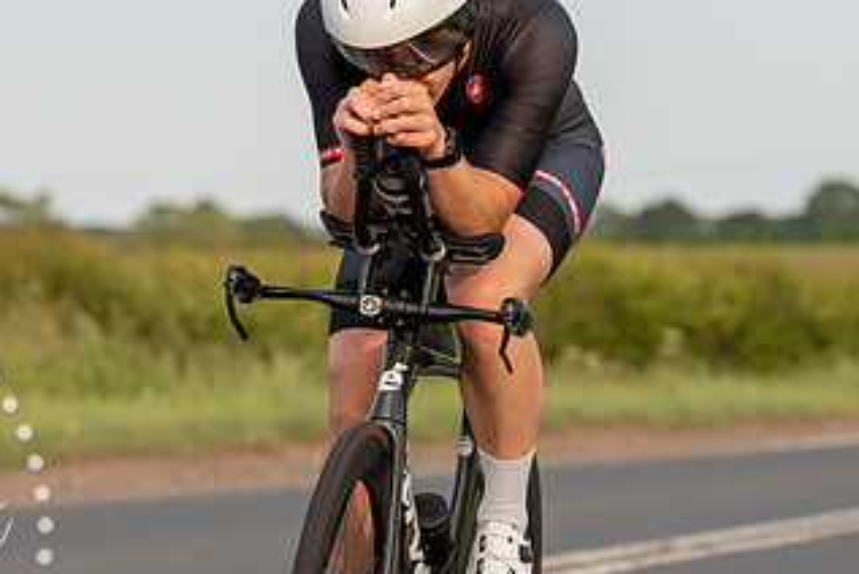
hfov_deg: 7.9
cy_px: 250
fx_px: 6186
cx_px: 464
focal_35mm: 259
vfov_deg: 5.3
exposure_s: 1/1000
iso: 200
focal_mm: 108
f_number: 4
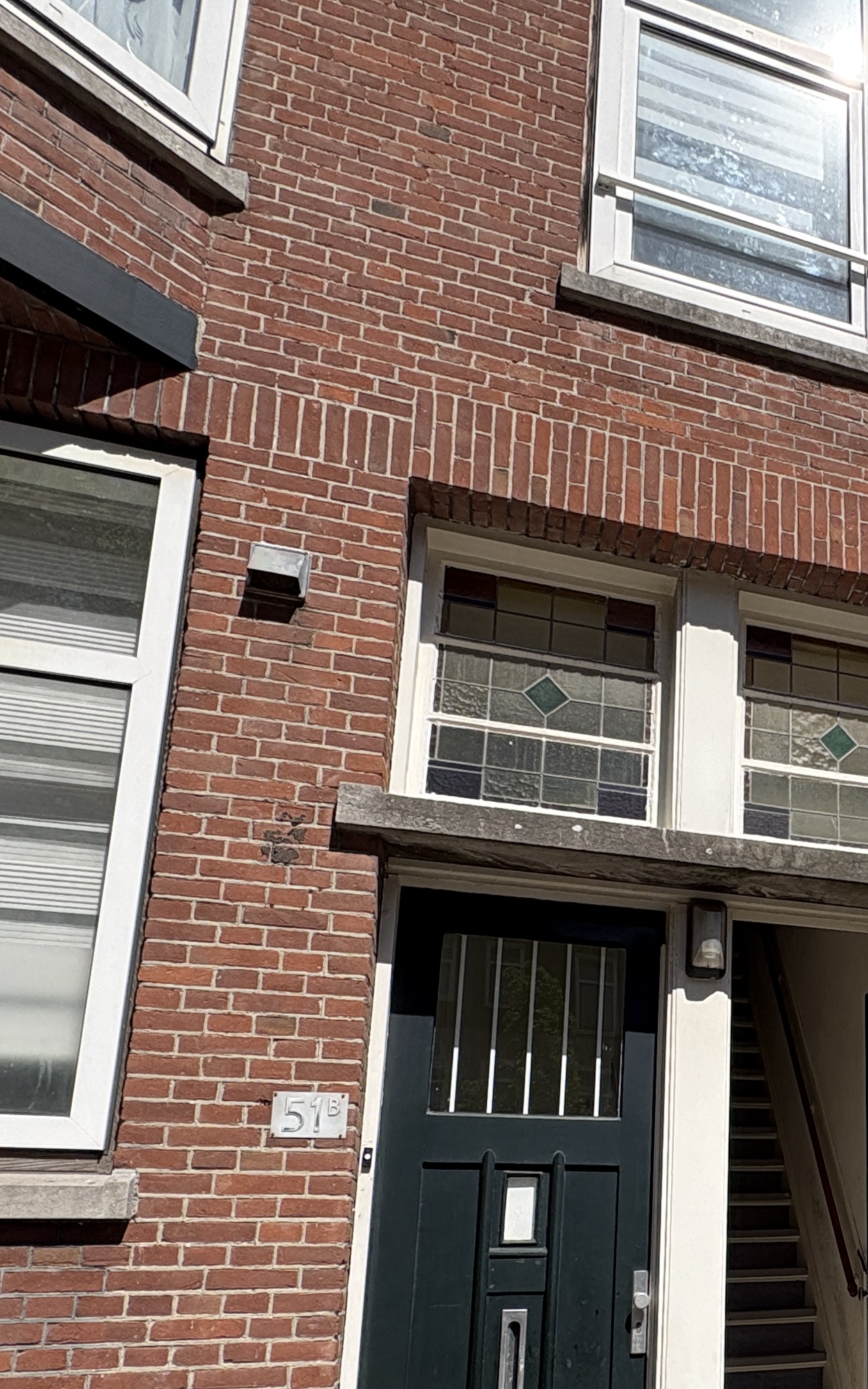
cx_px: 899
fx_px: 1135
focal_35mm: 30
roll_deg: +1.6
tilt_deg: +11.9
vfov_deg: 59.8
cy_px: 1030
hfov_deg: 36.8
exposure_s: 1/1567
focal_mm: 2.22
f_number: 2.2
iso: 50
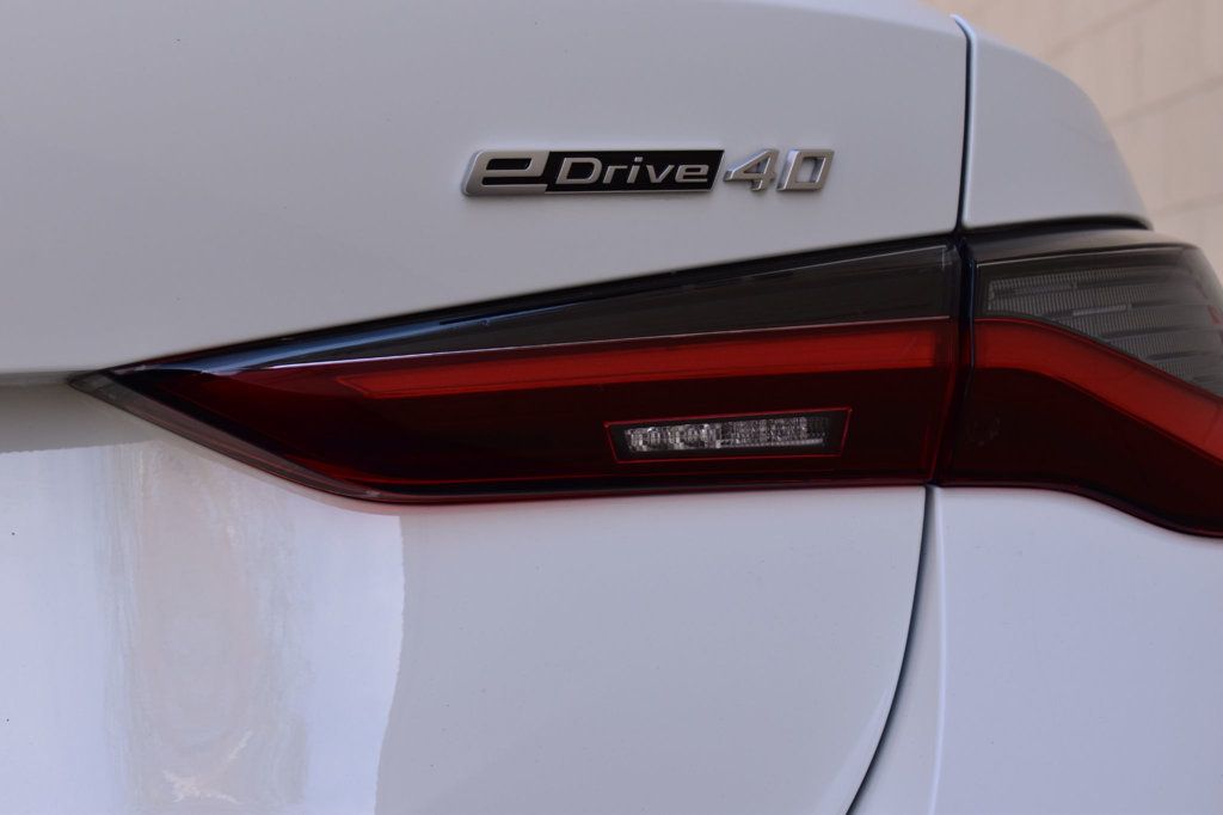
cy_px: 408
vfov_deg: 16.5
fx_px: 2802
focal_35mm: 82
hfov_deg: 24.6
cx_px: 612
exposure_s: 1/125
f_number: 9
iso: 400
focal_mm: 55
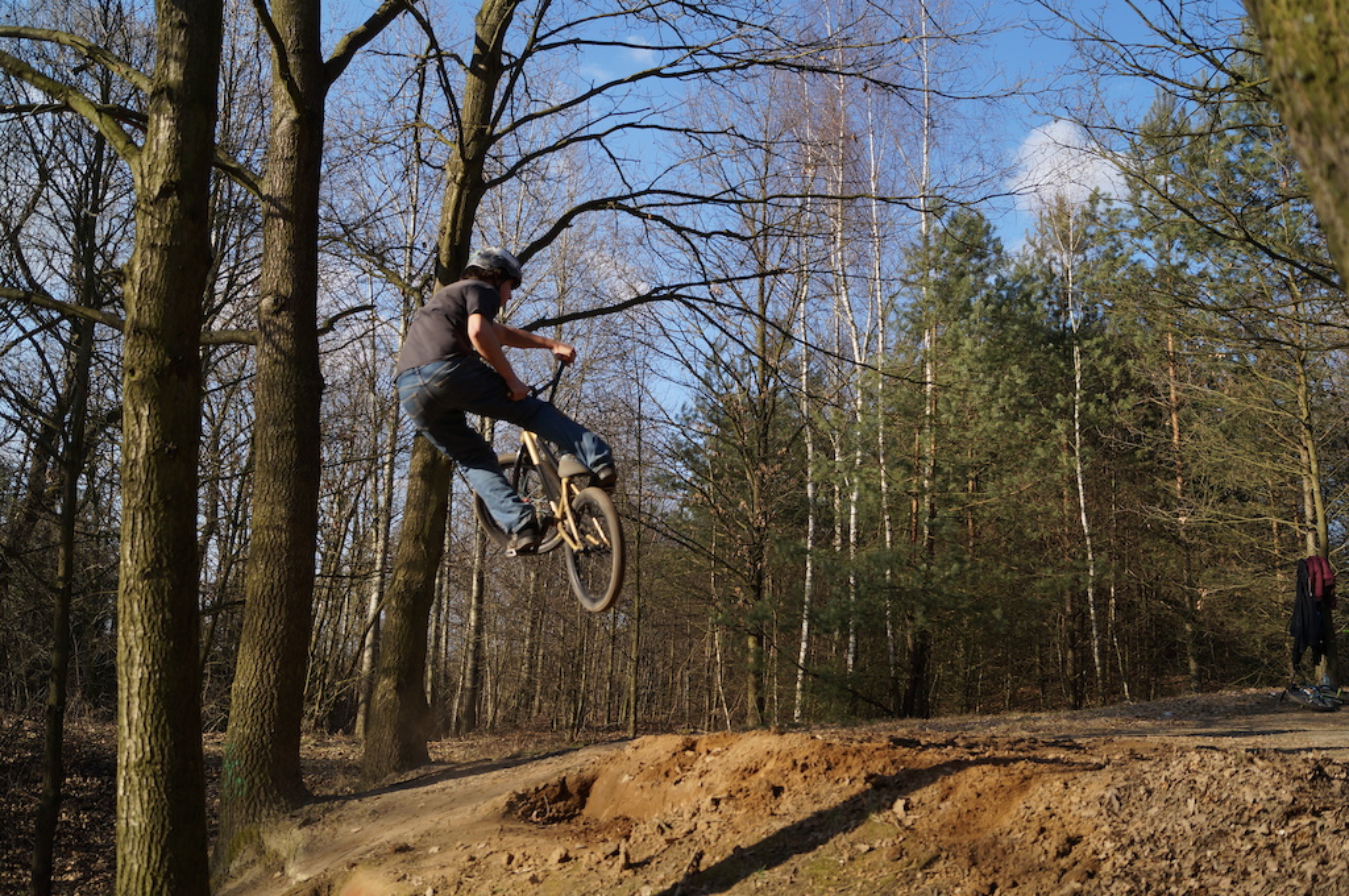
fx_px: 1235
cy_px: 448
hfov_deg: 57.3
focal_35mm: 33
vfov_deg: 39.9
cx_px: 674
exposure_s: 1/800
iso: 100
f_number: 4
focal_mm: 22
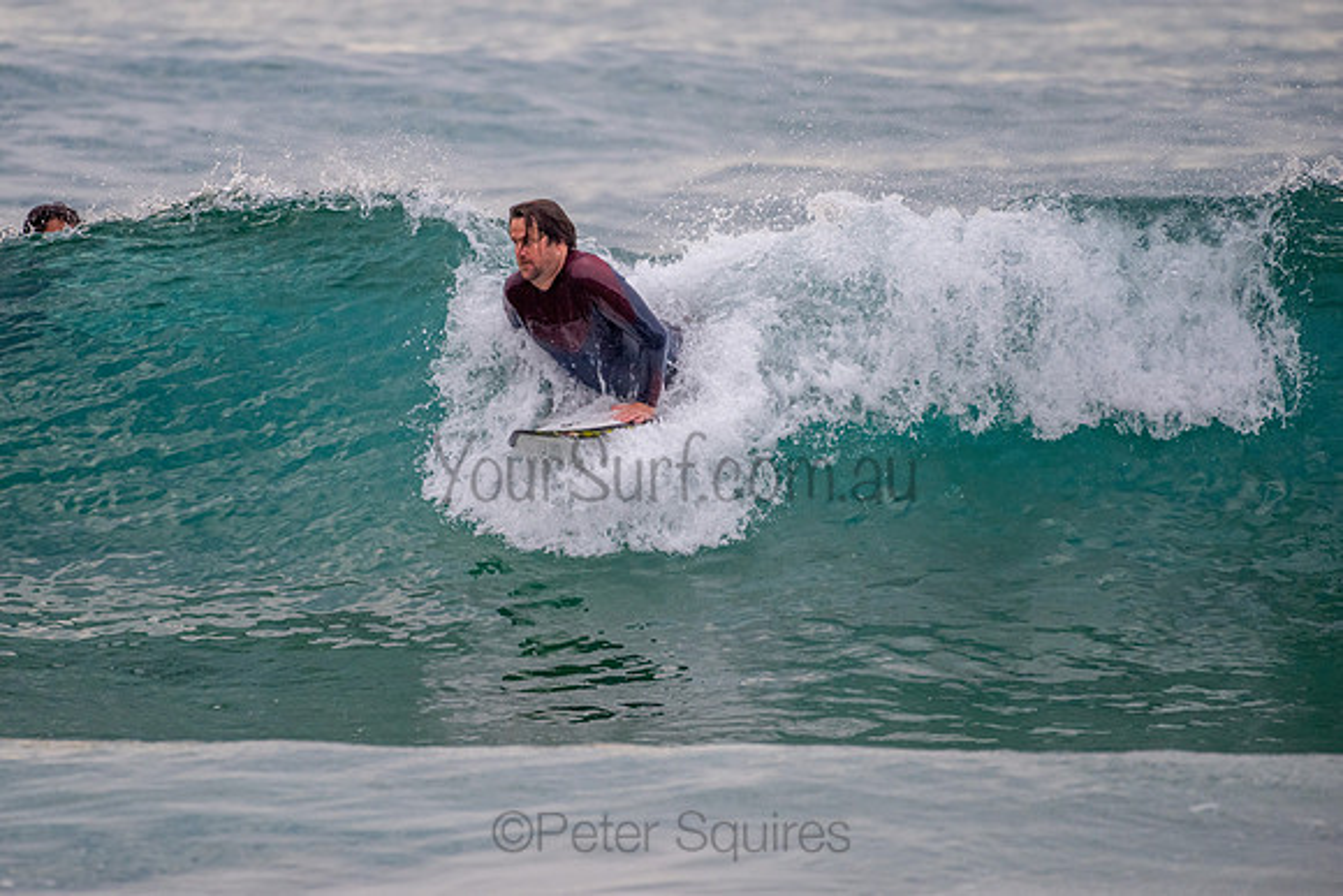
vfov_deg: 2.2
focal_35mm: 613
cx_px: 541
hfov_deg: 3.4
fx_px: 22878
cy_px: 378
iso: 800
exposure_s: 1/1000
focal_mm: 500
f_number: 5.6
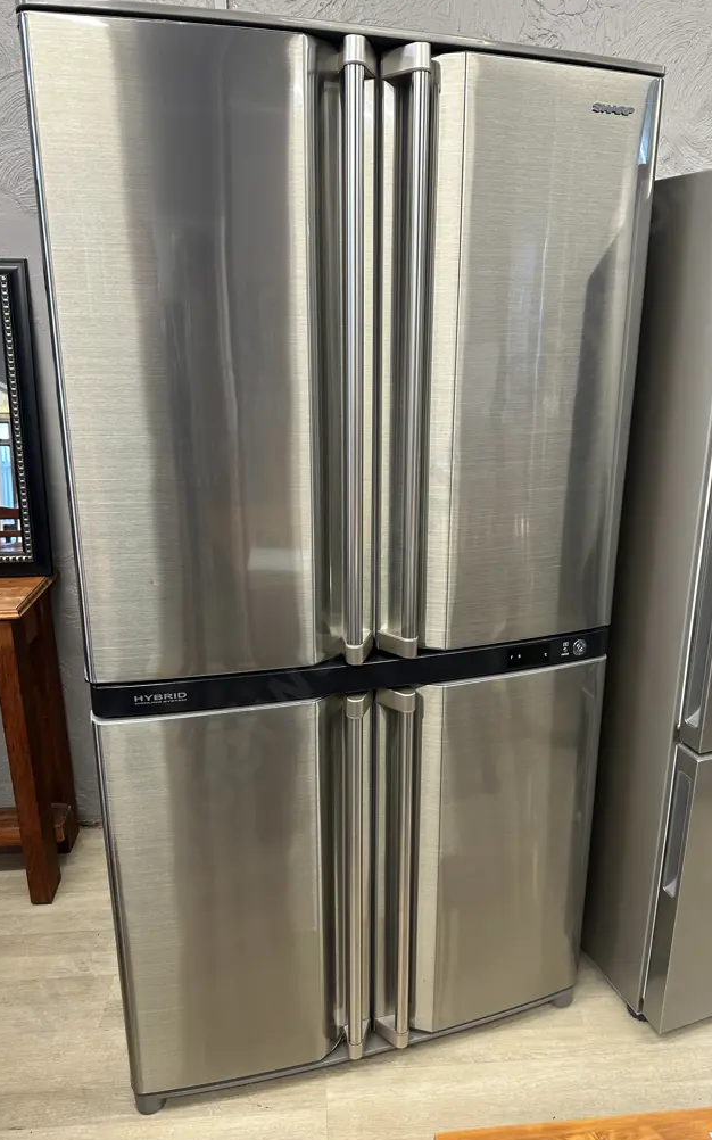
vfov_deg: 70.4
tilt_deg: -17.1
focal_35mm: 26
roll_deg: -0.4
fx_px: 807
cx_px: 375
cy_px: 573
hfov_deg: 47.6
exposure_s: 1/50
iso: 160
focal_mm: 6.86
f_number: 1.78
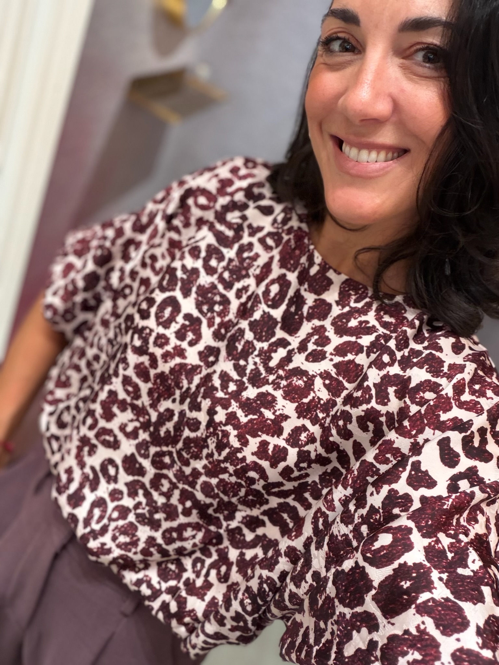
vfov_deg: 60.0
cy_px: 332
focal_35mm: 30
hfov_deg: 46.8
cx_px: 250
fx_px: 577
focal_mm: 2.71
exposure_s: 1/33
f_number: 1.9
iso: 250
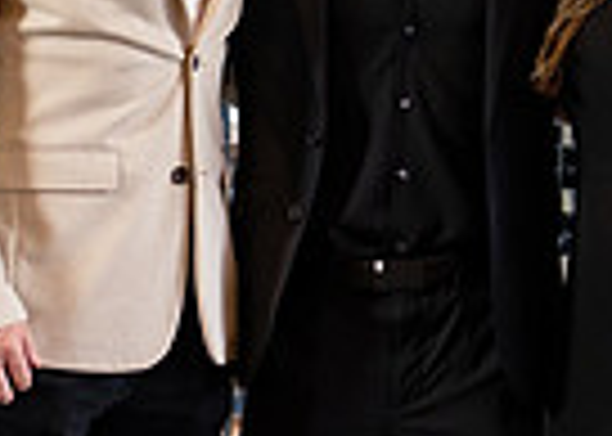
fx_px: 3944
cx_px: 367
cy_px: 256
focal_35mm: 227
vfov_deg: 6.3
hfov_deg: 8.9
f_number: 1.2
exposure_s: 1/320
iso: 800
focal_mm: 50
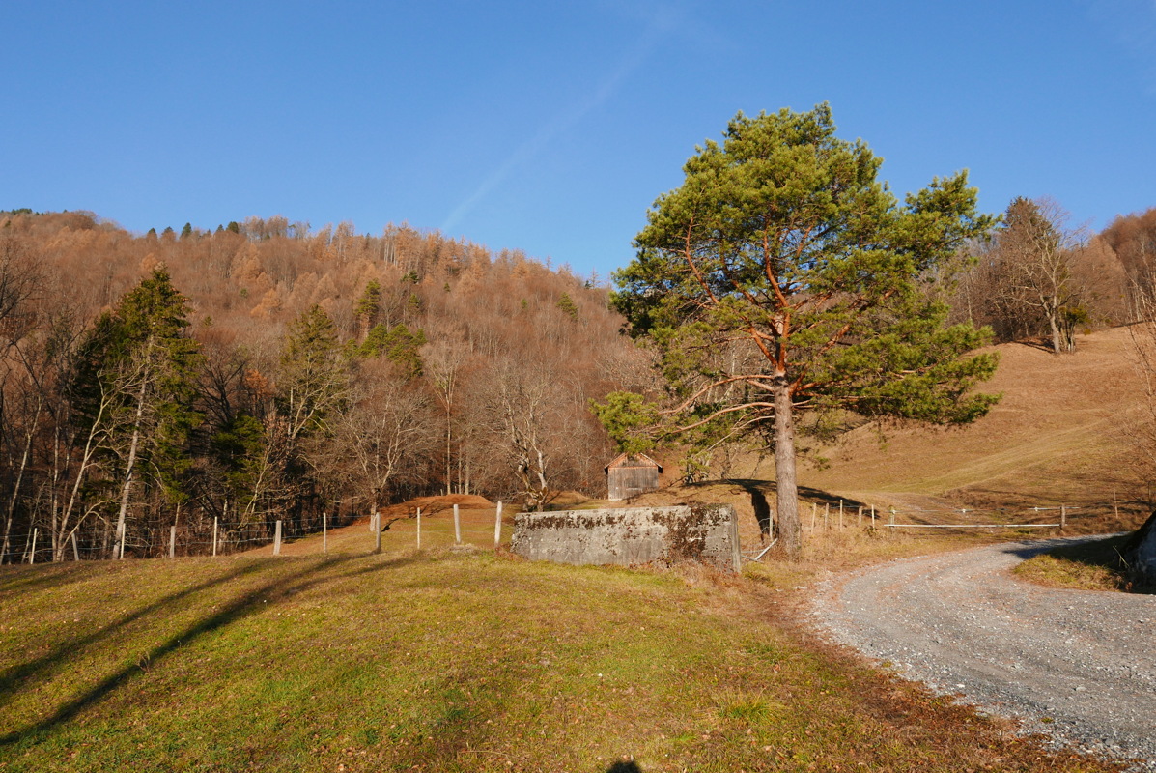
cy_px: 386
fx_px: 932
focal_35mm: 29
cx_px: 578
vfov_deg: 45.0
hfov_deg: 63.6
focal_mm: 13
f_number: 5.6
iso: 200
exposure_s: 1/320
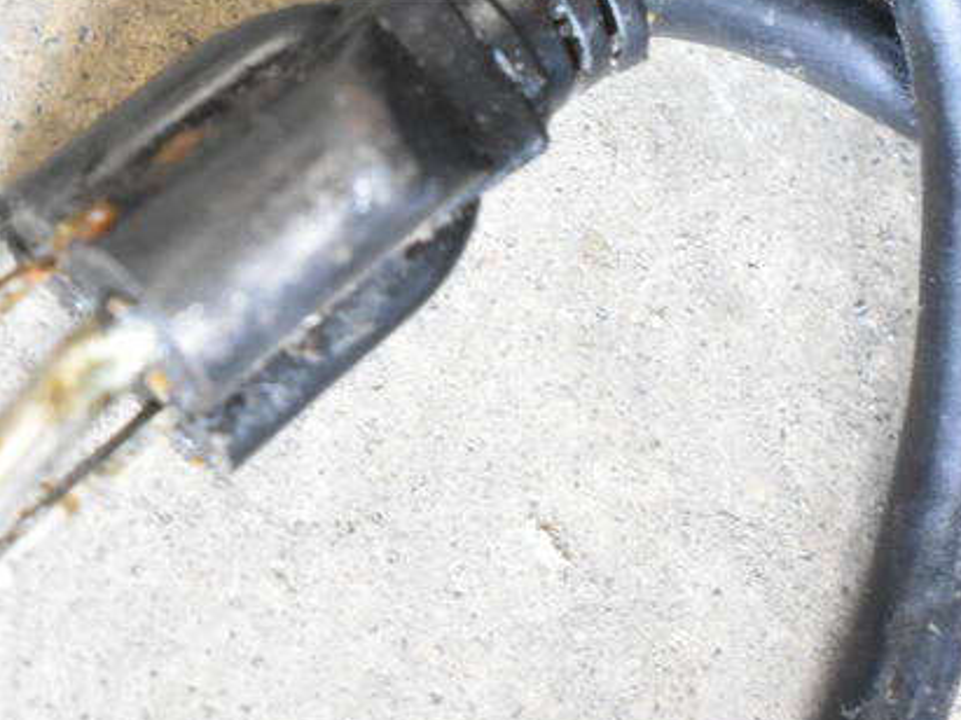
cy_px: -196
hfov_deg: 16.1
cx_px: 262
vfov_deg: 11.8
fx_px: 3386
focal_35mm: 122
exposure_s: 1/60
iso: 4000
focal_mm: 38
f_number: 4.8
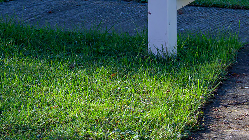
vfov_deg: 9.5
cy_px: -40
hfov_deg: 17.1
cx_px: 116
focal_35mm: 125
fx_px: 827
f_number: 8
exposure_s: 1/250
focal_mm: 33
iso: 200
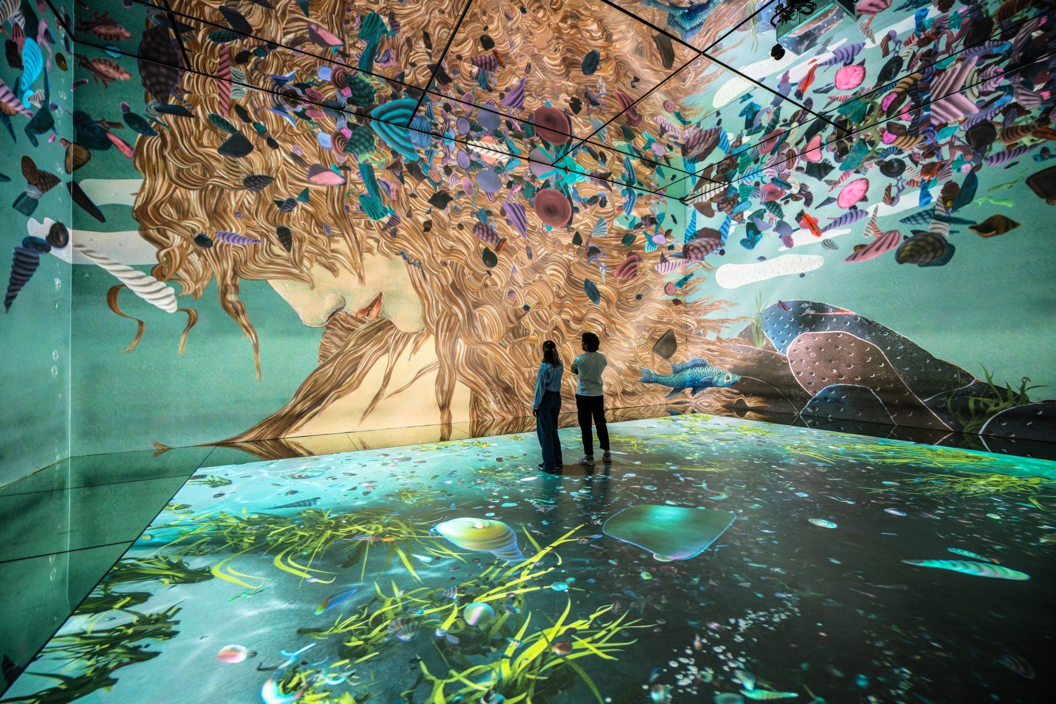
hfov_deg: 104.3
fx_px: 411
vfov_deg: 81.2
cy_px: 352
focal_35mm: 14
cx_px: 528
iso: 500
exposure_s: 1/30
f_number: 2.8
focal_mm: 14
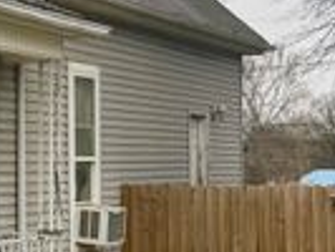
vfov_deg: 16.3
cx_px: -270
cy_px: 38
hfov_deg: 17.6
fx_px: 872
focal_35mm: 90
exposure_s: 1/133
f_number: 1.78
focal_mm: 6.76
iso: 50
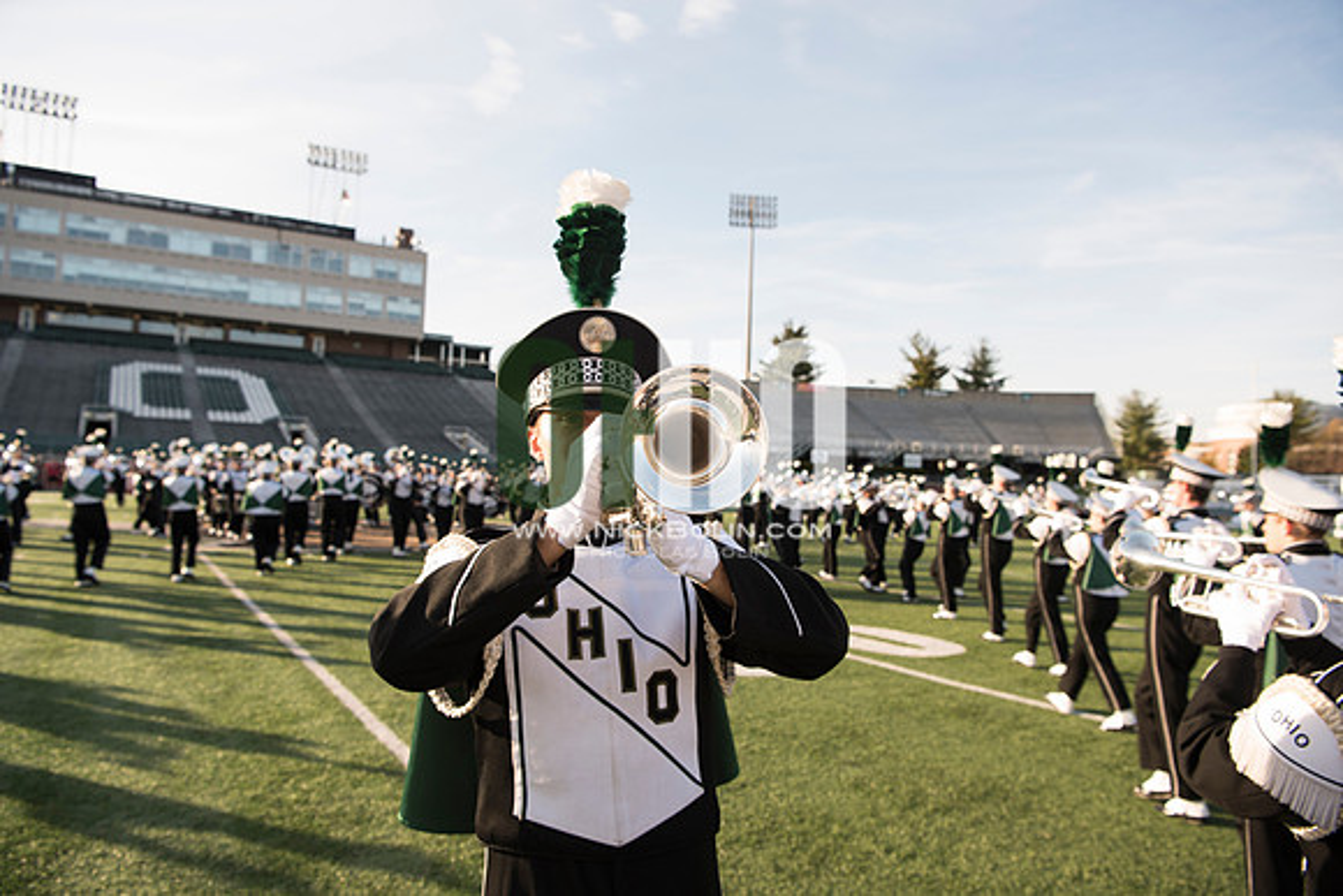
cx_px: 672
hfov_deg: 73.7
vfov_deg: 53.2
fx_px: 896
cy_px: 448
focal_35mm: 24
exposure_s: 1/640
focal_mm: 24
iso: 320
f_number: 5
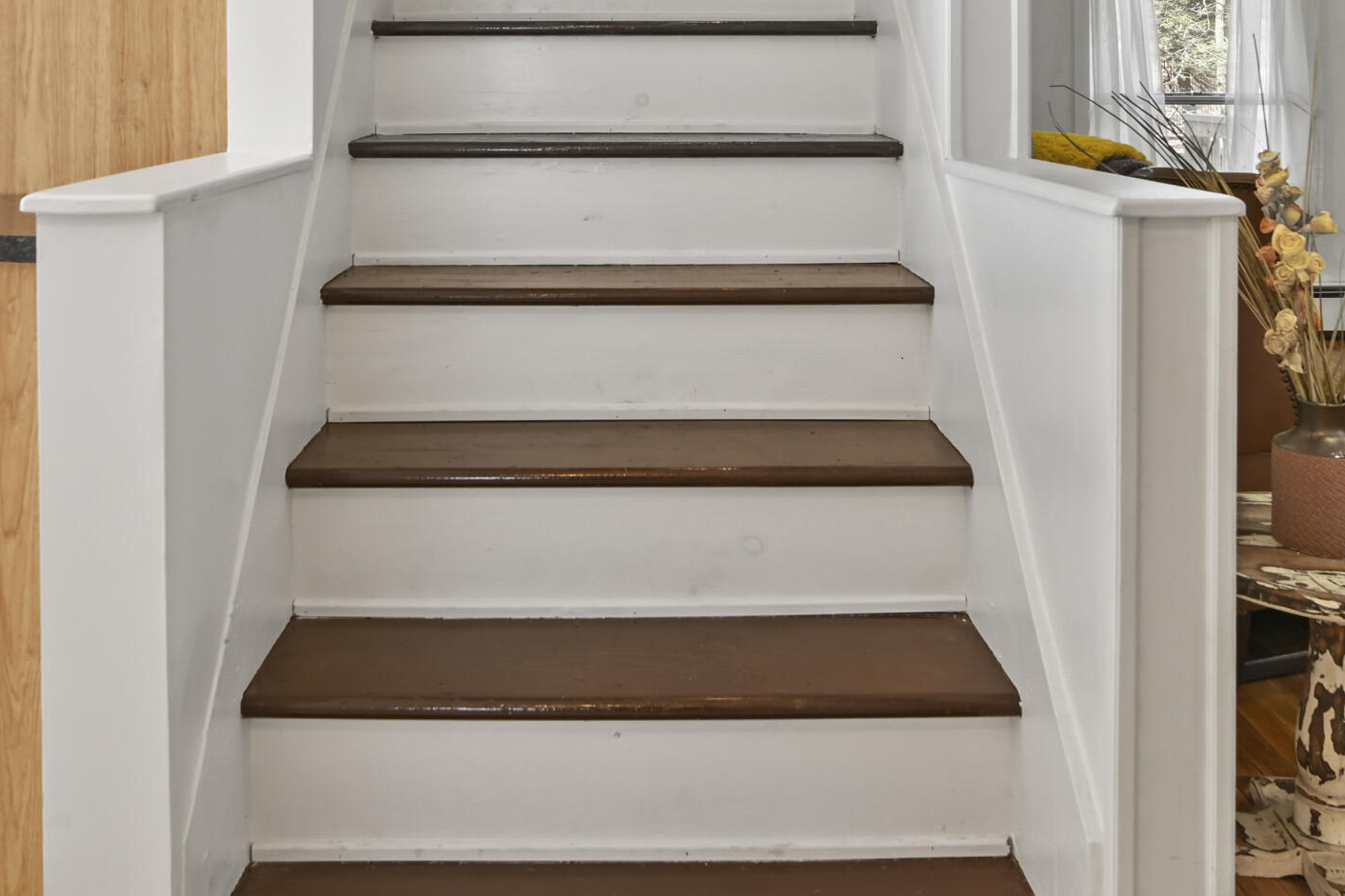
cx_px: 611
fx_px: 1270
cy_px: 110
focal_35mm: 34
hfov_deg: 55.7
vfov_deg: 36.7
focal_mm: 16
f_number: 8
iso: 400
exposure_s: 1/6
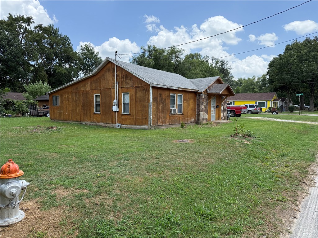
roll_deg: -0.9
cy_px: 119
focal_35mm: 24
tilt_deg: -2.8
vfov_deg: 56.8
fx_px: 220
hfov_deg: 71.6
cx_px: 159
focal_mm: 6.76
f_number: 1.78
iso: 100
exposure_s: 1/2611
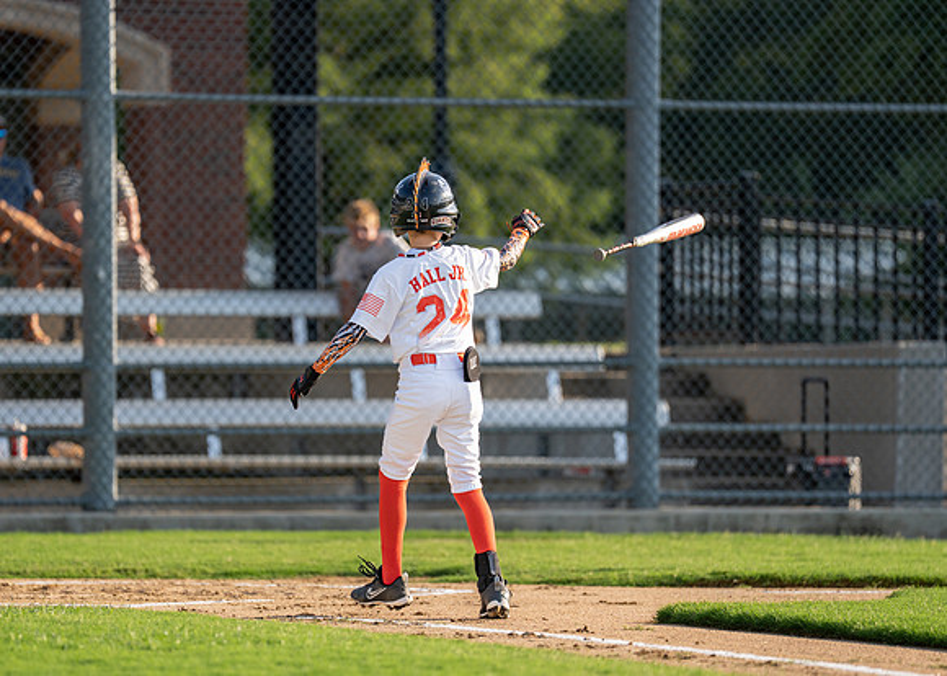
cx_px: 360
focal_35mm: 257
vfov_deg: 5.6
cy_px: 383
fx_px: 6921
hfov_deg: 7.8
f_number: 2.8
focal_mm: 200
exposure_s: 1/3200
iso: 400
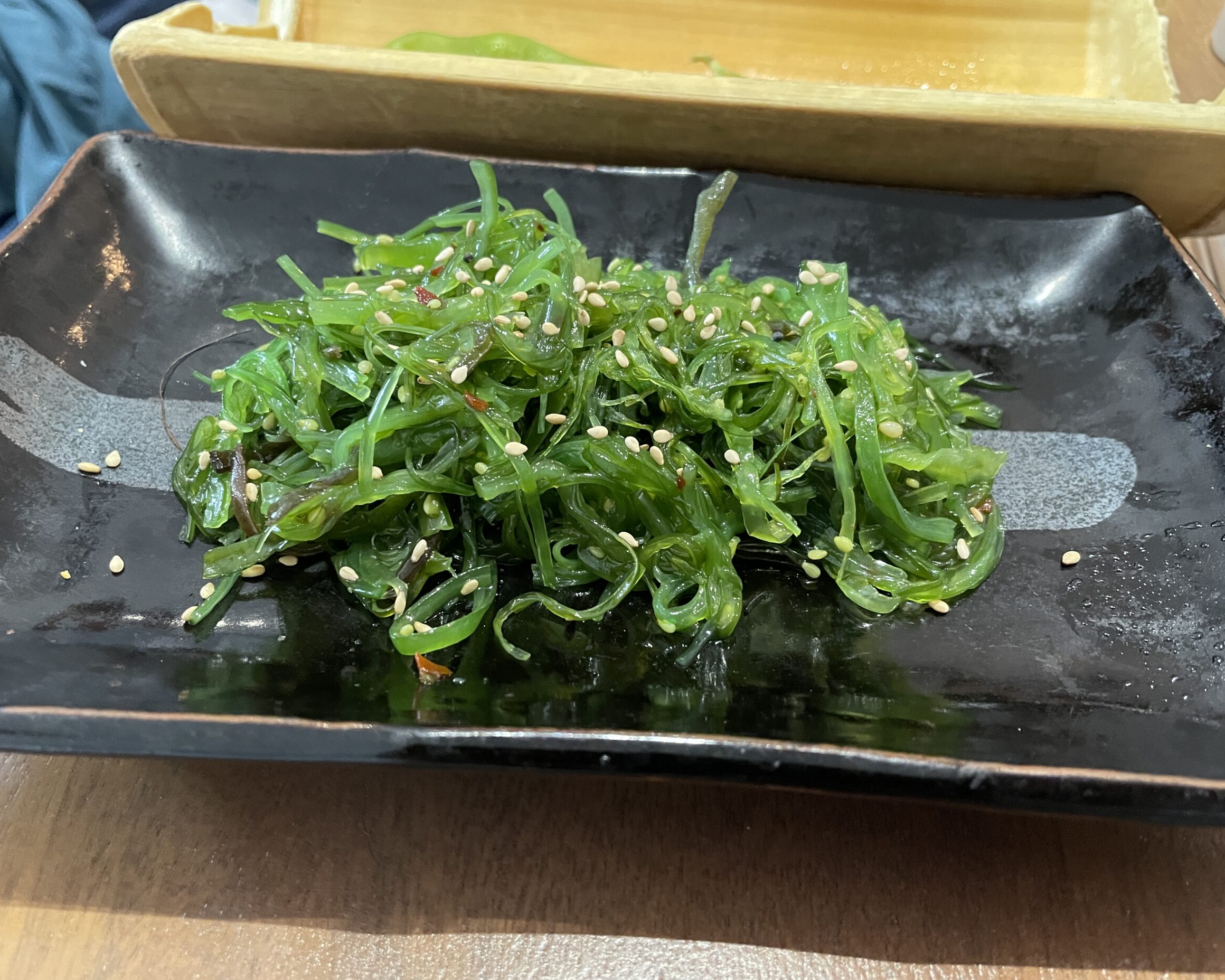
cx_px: 594
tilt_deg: -46.6
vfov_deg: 51.5
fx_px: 1015
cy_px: 480
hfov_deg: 62.2
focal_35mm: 28
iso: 500
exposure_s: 1/33
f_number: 1.6
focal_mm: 4.2
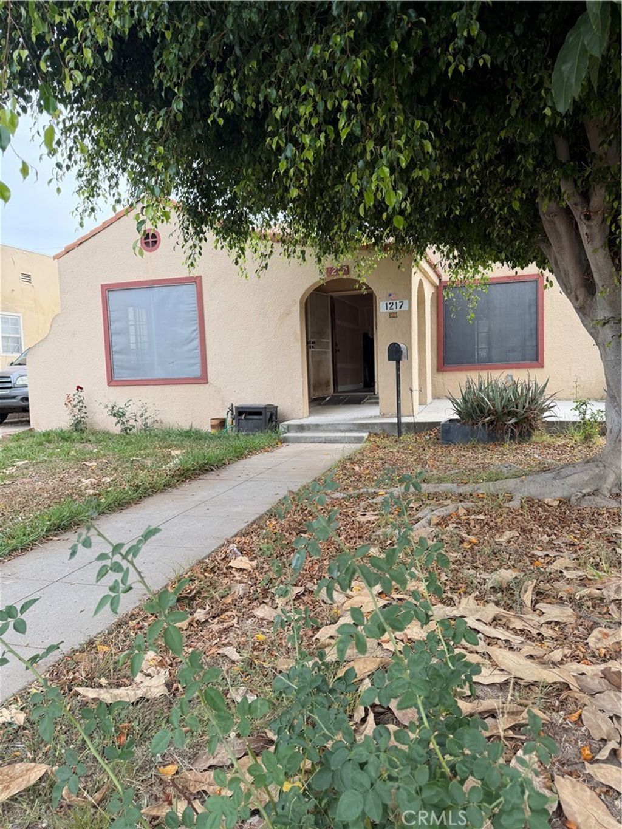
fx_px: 575
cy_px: 414
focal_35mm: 24
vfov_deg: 71.6
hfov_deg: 56.8
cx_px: 311
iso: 80
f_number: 1.78
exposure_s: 1/665
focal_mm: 6.76
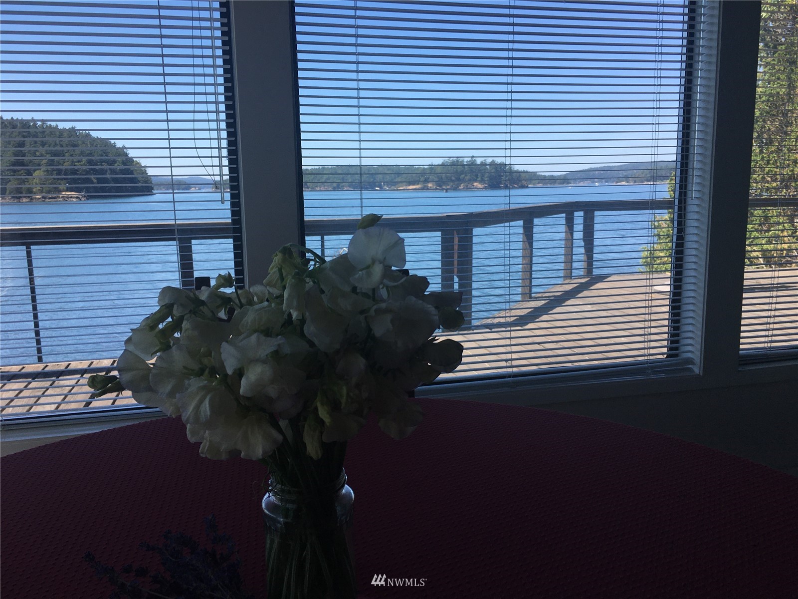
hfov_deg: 61.7
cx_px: 399
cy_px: 300
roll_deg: +0.9
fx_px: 669
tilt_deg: -8.3
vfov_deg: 48.2
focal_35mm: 29
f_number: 2.2
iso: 25
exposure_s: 1/718
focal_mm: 4.15
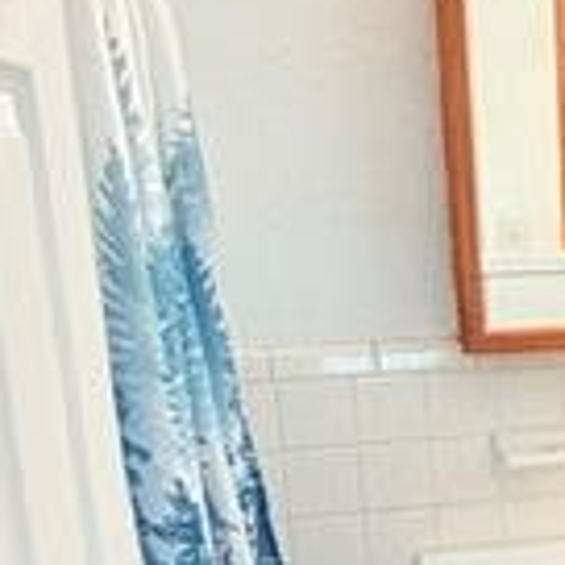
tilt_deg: -14.1
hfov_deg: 21.2
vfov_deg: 24.2
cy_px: 469
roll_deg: +0.2
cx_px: 823
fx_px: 1293
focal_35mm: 70
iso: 320
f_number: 2.2
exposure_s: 1/120
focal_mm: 2.22
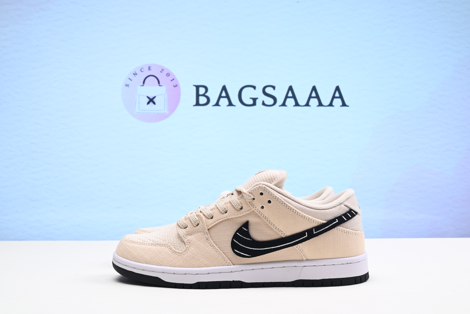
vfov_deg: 32.7
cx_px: 235
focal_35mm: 41
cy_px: 157
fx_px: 535
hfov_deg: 47.4
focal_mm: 41
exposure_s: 1/2
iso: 100
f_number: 16
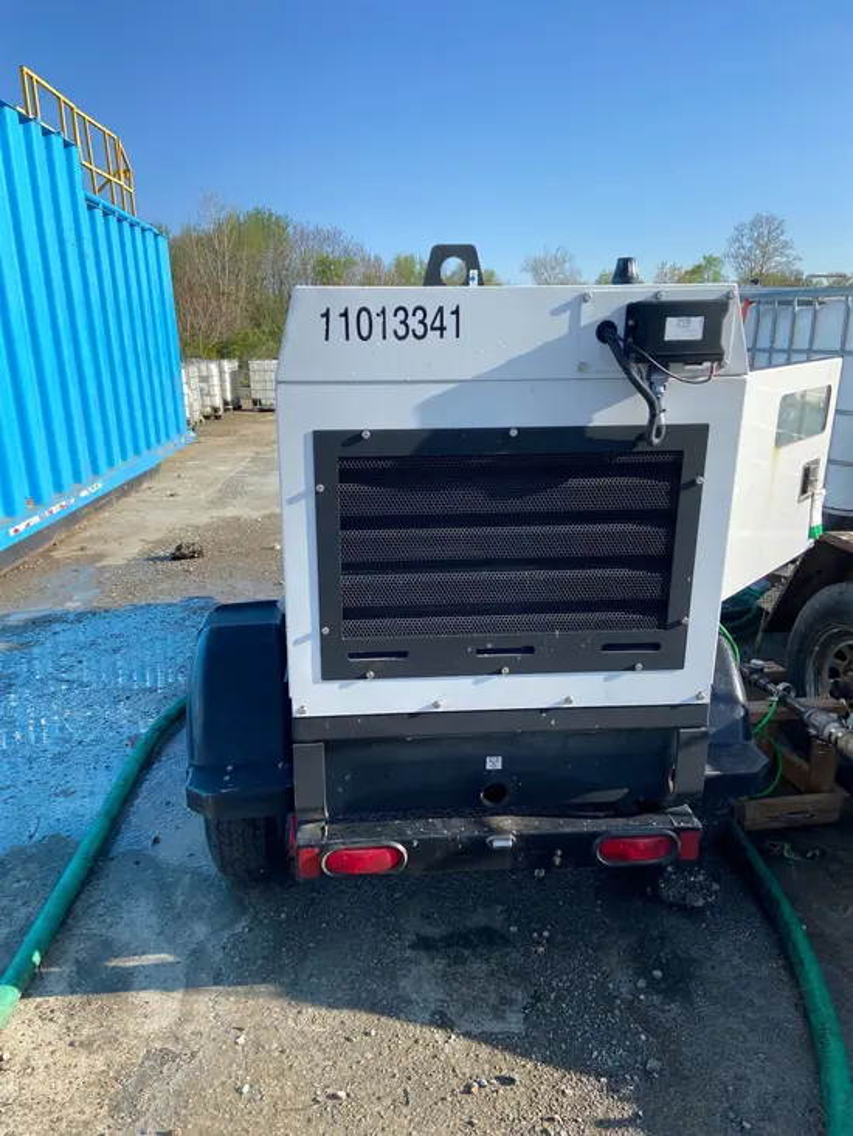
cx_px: 426
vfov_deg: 67.3
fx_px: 854
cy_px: 568
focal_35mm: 26
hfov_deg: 53.1
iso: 32
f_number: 1.8
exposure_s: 1/1678
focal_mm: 4.25
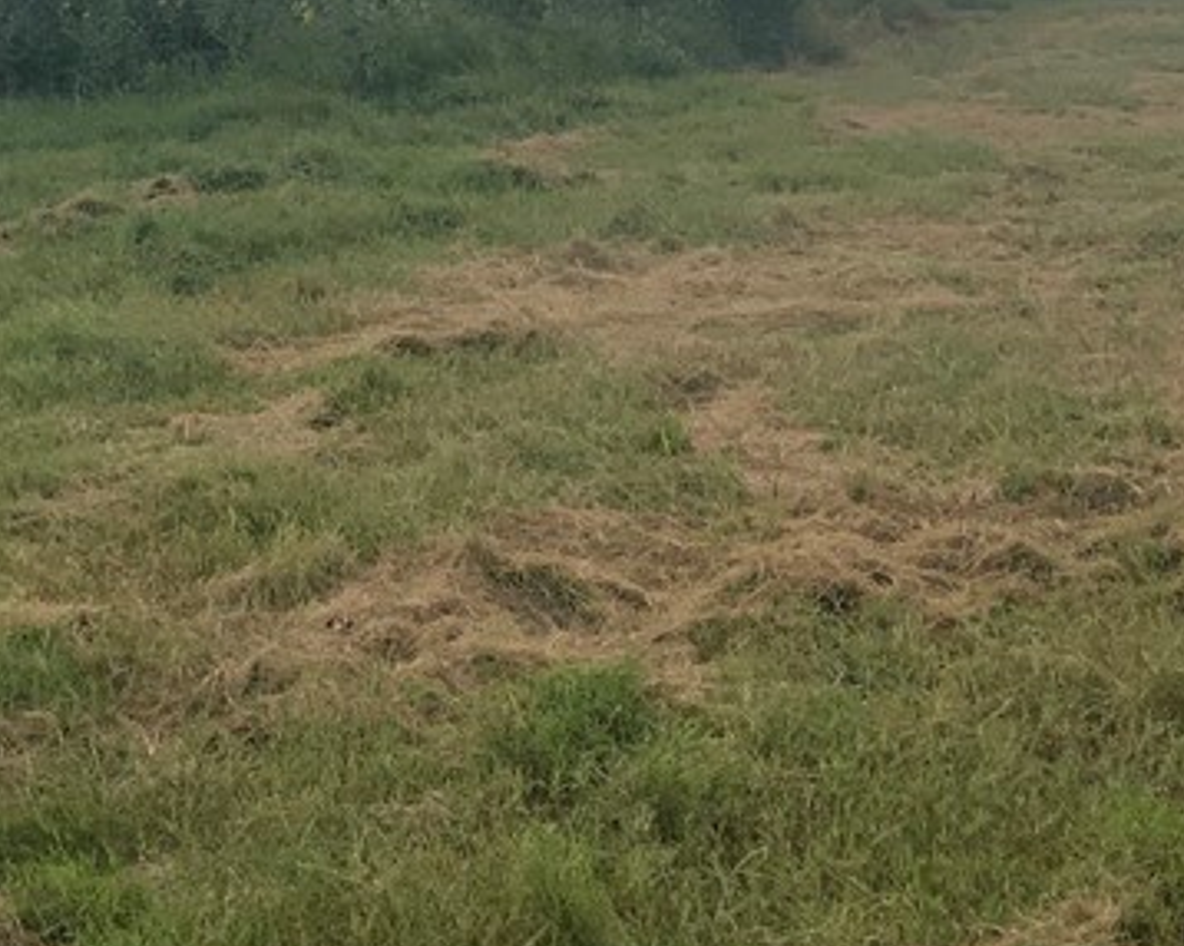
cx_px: 357
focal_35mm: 81
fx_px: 2837
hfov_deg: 23.4
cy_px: 149
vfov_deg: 18.7
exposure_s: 1/2959
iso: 20
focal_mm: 3
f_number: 1.8
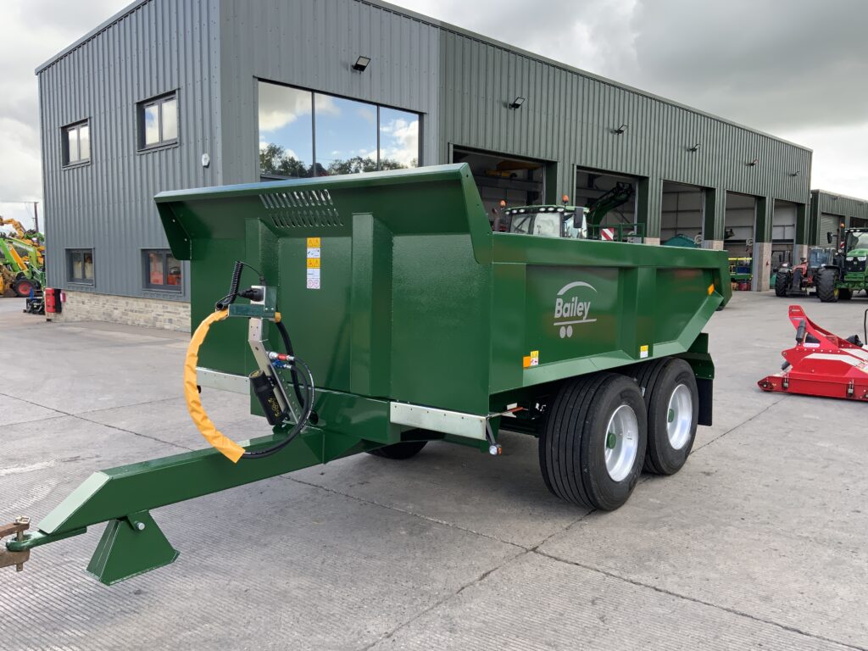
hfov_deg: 61.7
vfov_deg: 48.2
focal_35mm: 29
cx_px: 434
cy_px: 326
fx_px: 727
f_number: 1.8
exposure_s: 1/320
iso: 16
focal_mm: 3
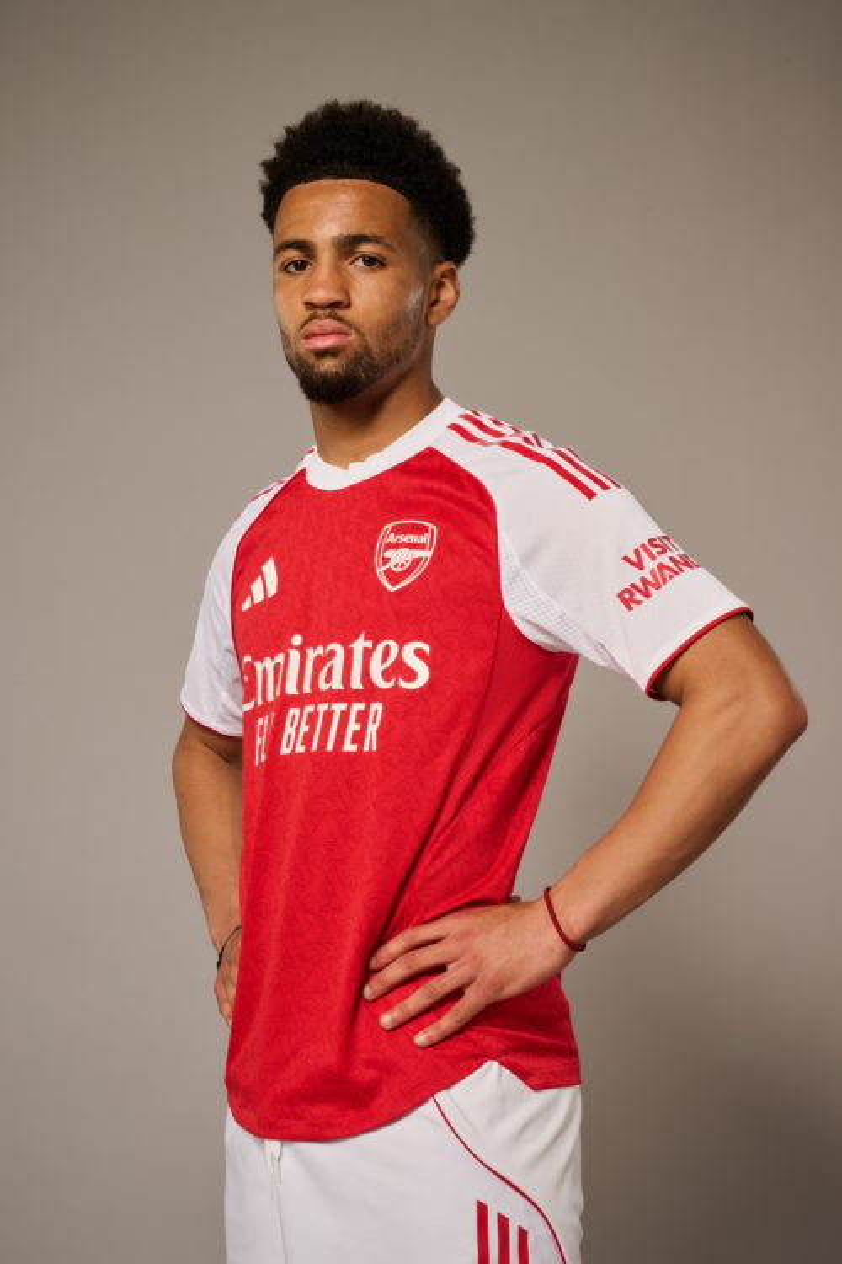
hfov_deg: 22.6
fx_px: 2105
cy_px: 632
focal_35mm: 60
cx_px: 421
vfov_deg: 33.4
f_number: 13
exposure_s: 1/200
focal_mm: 60
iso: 200
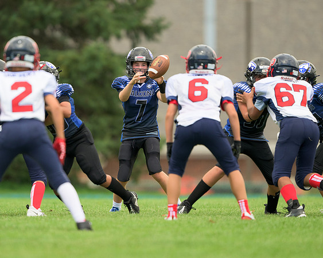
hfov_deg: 2.4
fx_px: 7849
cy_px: 130
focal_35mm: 821
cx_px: 115
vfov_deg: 1.9
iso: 500
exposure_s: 1/2500
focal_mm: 560
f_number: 4
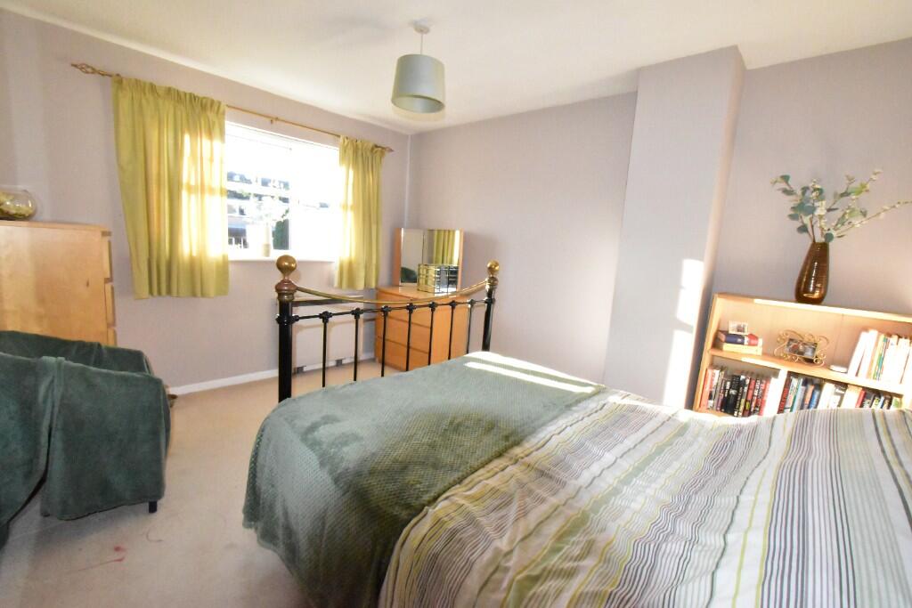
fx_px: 380
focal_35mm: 15
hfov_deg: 100.4
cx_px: 456
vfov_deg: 77.3
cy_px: 304
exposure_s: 1/200
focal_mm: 10
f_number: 16
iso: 12800
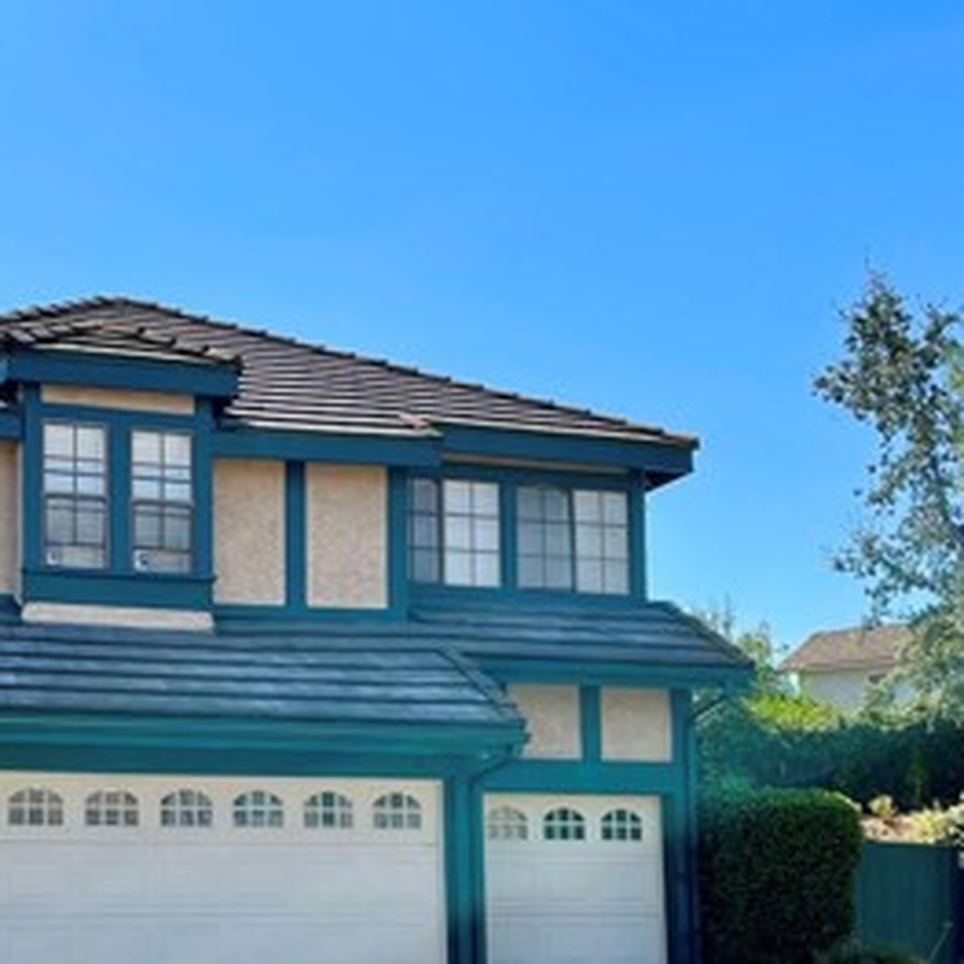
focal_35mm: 56
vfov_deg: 29.9
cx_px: 161
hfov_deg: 29.7
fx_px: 1764
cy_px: 755
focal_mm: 5.1
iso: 32
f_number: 1.6
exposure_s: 1/2924
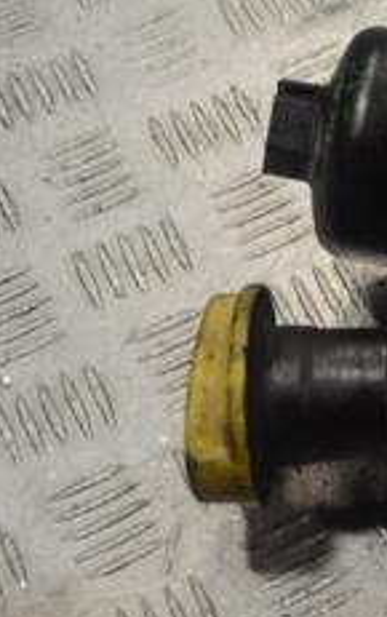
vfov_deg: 17.4
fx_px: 2002
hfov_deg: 10.3
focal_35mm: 119
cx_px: 729
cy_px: 142
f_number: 4.5
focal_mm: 30
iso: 100
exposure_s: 1/50
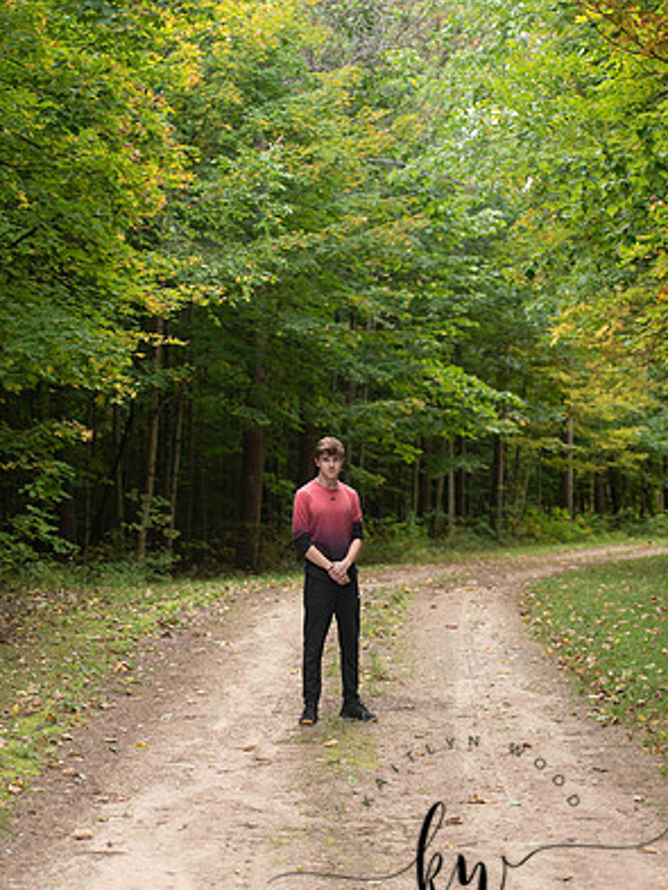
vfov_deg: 25.3
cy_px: 494
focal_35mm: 77
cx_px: 333
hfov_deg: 19.1
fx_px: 1980
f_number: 2.8
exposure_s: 1/320
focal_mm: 70
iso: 500
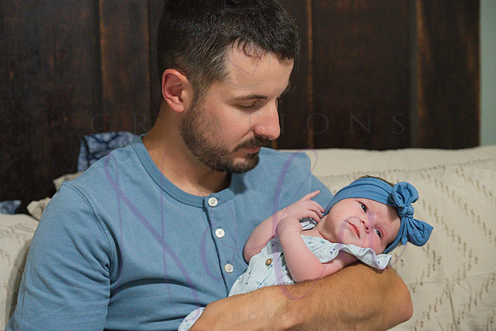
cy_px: 166
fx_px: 937
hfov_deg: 29.6
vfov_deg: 20.0
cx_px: 248
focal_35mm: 68
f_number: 4.5
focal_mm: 68
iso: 3200
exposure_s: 1/200
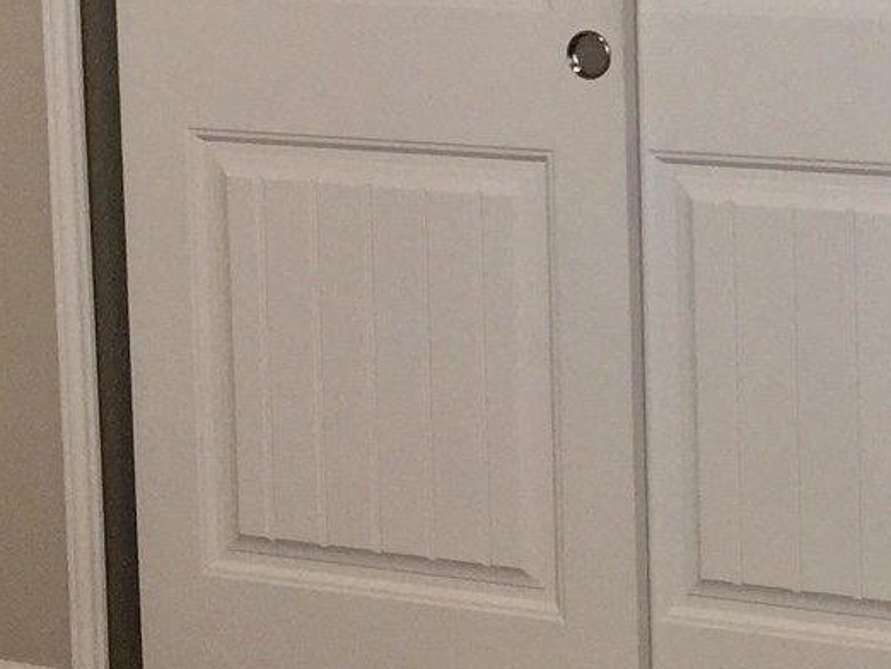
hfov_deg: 17.2
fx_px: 2884
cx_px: 843
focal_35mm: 112
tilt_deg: -6.0
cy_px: -10
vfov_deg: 13.1
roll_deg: +0.8
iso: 64
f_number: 2.2
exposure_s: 1/30
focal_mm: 4.15
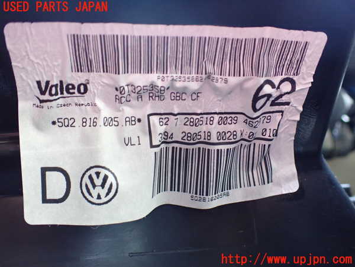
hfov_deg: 60.0
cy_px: 134
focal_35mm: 30
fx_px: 308
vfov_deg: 46.8
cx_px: 178
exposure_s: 1/50
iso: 800
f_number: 2.3
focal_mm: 5.4
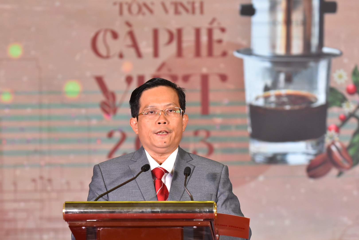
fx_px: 1795
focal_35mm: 180
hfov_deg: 11.4
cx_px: 180
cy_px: 120
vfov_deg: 7.6
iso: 800
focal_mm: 120
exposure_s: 1/250
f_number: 4
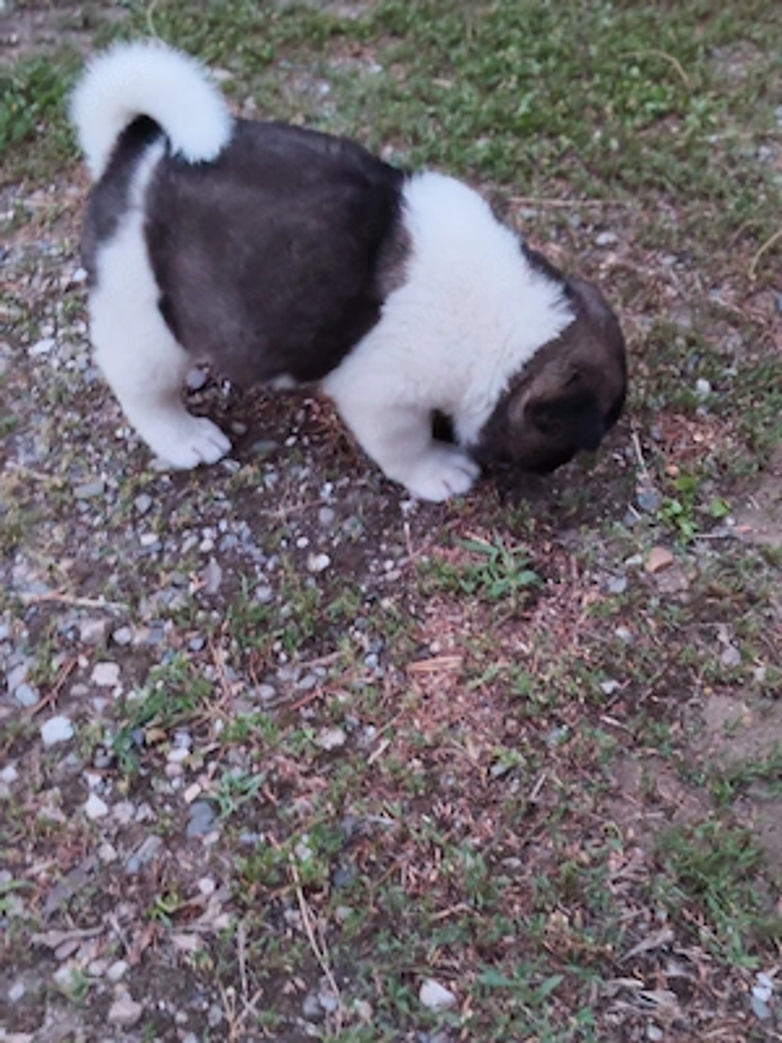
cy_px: 522
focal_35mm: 48
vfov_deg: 39.7
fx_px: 1446
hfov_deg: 30.3
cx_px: 391
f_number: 1.7
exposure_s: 1/20
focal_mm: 5.24
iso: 1603
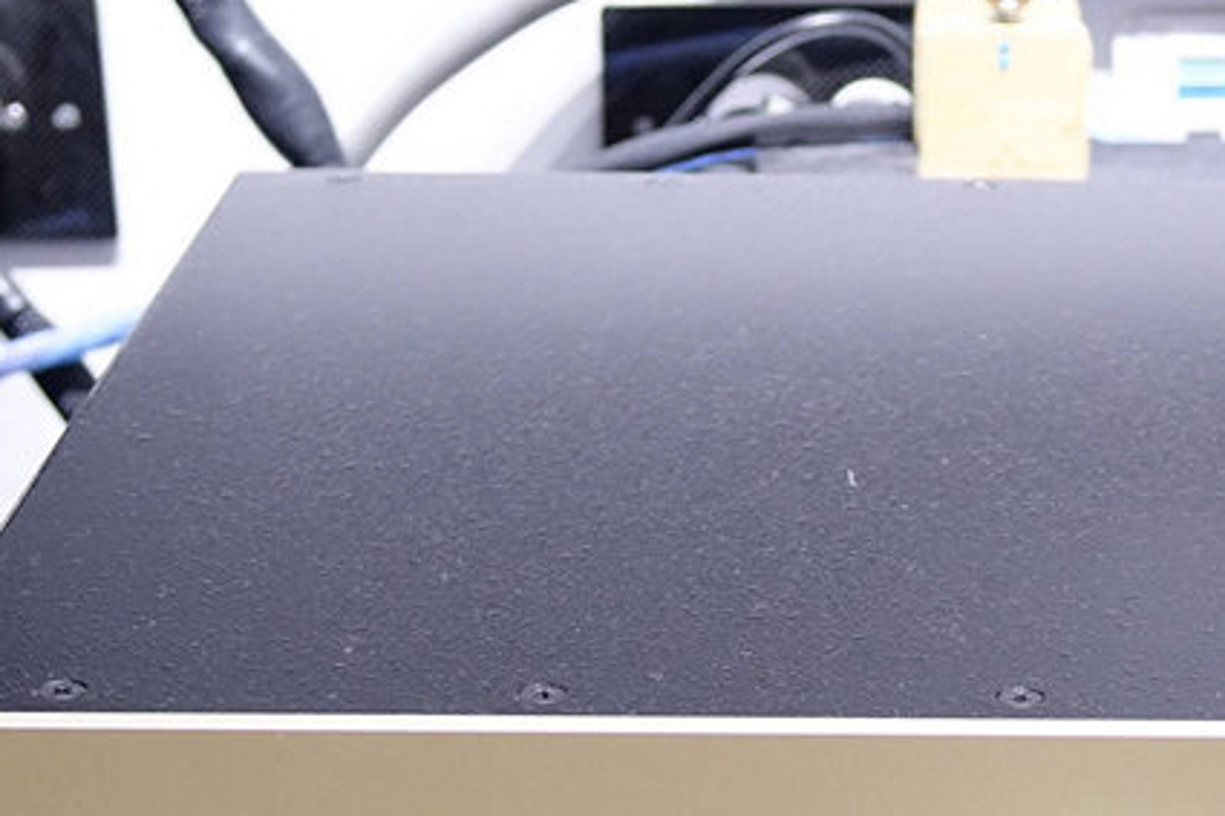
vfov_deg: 11.8
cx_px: 1009
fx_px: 3843
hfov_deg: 17.9
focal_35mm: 113
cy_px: 1001
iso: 1250
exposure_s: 1/40
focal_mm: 14.53
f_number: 2.8
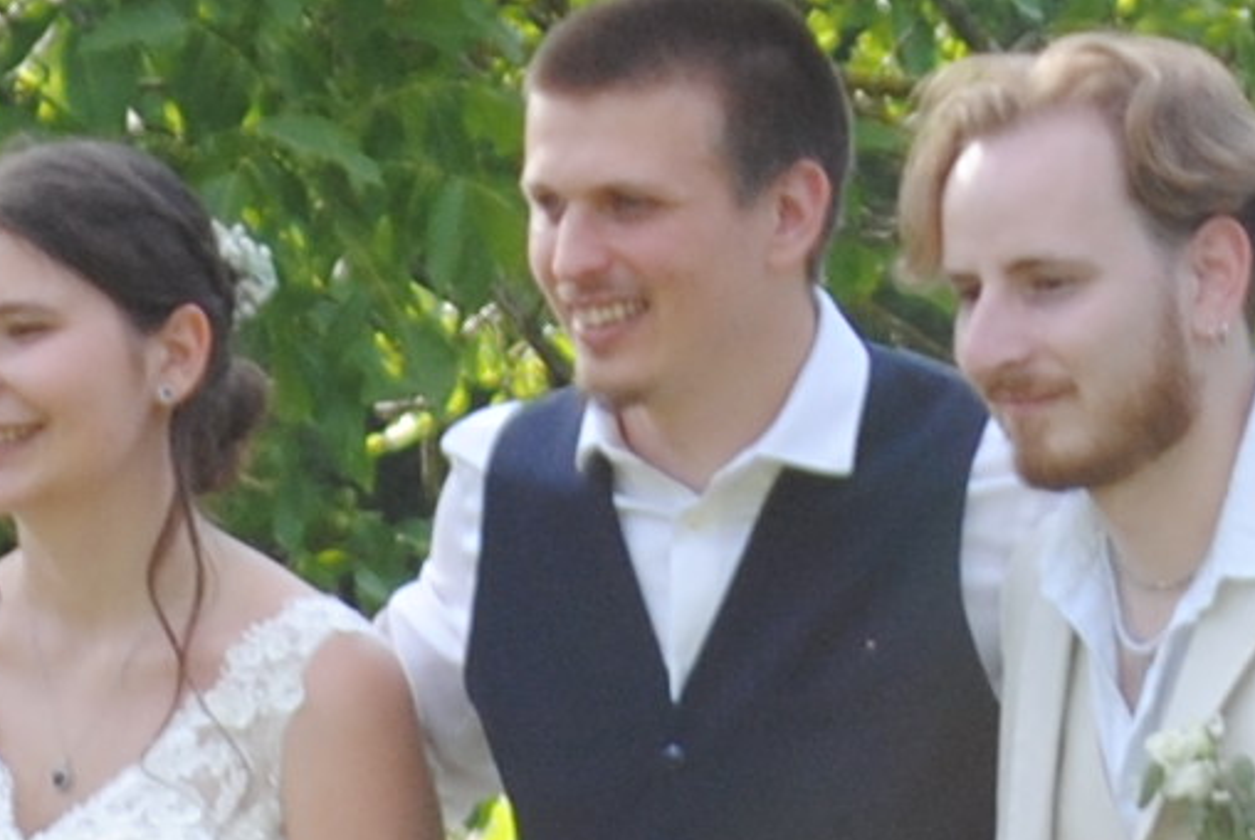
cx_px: -195
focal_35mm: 629
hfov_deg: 3.3
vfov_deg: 2.2
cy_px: 492
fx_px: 21946
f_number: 5.6
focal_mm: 55
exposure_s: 1/125
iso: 140
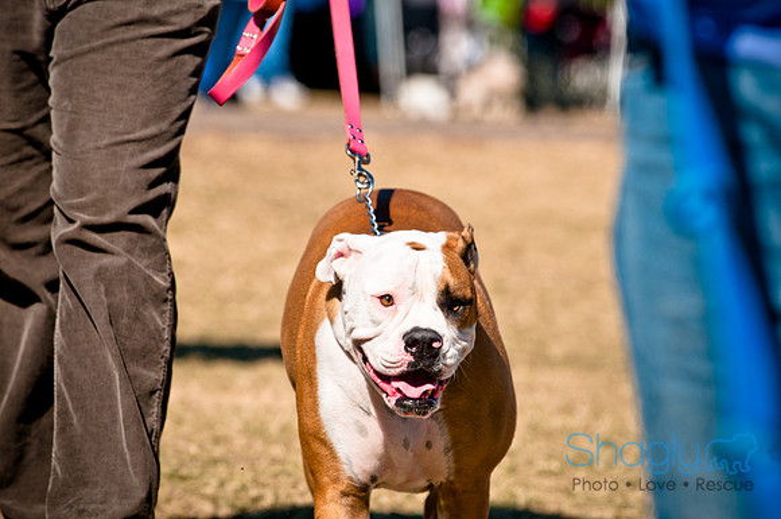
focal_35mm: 300
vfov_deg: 4.6
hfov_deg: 6.9
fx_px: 6499
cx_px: 390
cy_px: 260
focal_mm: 200
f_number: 5.6
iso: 200
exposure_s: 1/1600
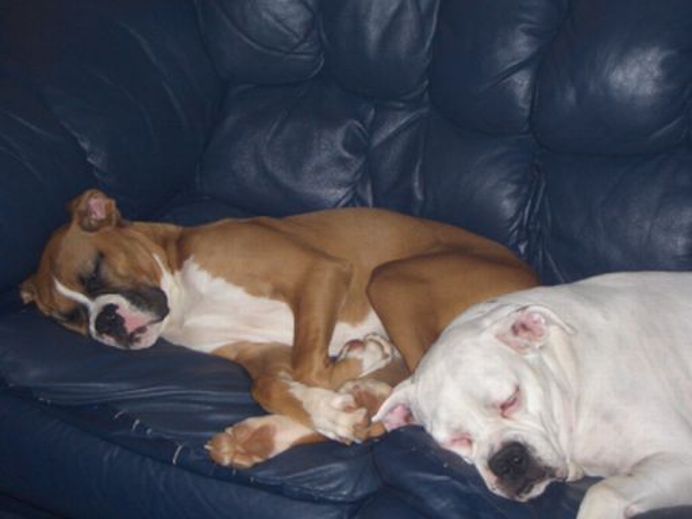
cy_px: 260
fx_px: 1239
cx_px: 346
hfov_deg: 31.2
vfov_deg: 23.7
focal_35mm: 62
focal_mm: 10.2
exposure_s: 1/60
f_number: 3.5
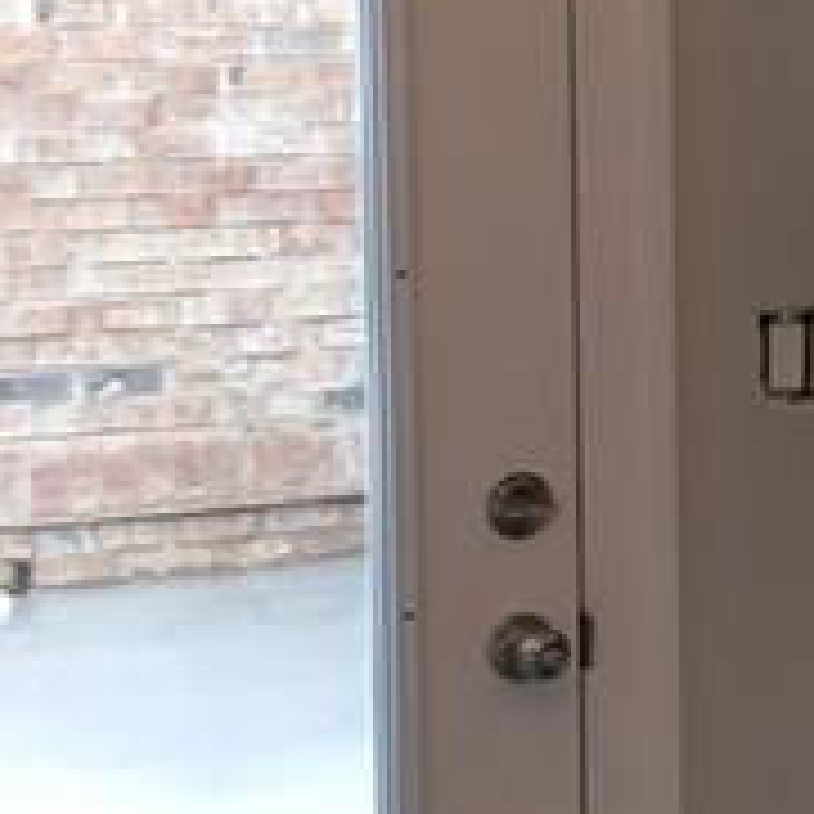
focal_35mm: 145
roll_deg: -1.3
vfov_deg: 12.0
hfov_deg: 10.5
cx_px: 1902
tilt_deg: -6.4
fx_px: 3858
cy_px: 301
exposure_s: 1/60
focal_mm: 4.15
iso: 25
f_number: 2.2
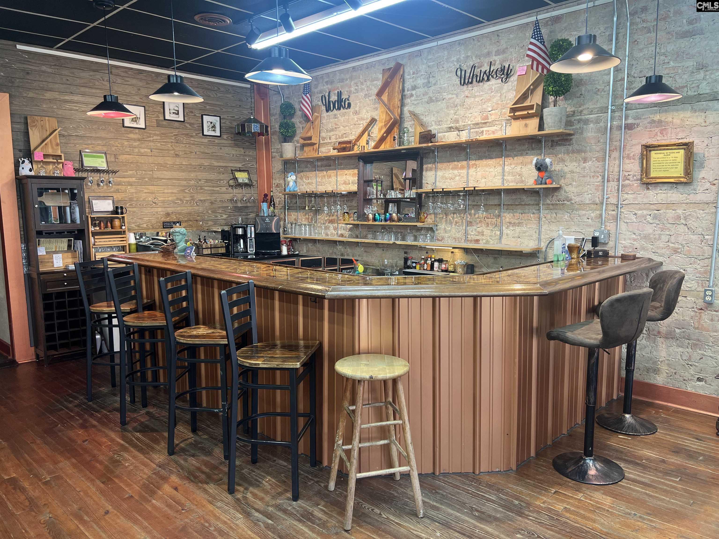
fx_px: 540
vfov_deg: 53.1
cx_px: 360
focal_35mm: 26
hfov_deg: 67.3
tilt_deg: -8.1
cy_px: 270
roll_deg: +0.4
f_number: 1.5
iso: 64
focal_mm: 5.7
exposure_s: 1/60
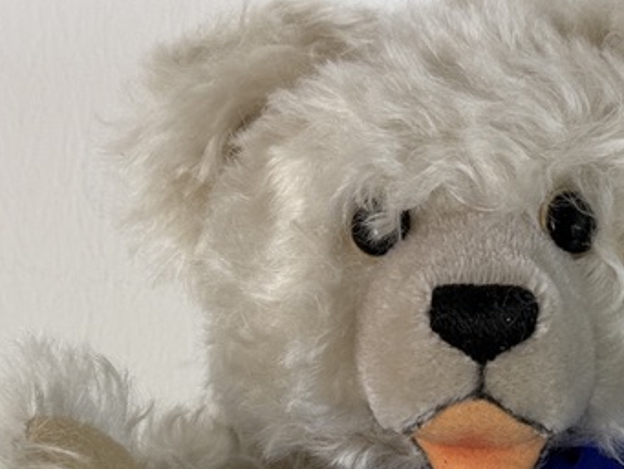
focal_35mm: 105
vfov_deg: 13.6
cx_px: 399
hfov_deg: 18.7
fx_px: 1893
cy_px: 603
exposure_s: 1/360
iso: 80
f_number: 1.78
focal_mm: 6.76
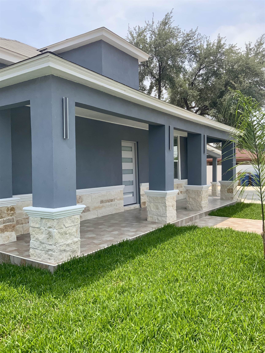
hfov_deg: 48.2
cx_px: 132
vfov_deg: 61.7
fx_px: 296
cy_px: 176
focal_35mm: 29
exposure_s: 1/1195
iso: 16
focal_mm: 3
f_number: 1.8
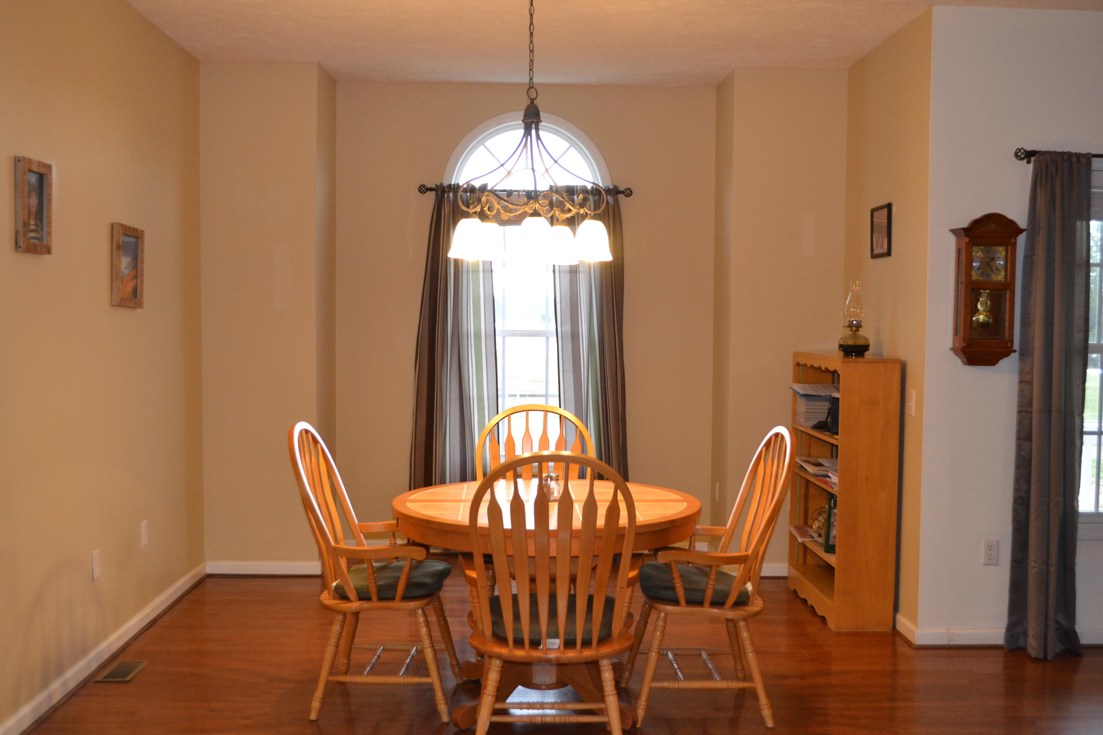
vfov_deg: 34.2
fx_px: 1195
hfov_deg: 49.6
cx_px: 552
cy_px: 368
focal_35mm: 39
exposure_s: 1/60
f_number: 4.2
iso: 1100
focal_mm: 26
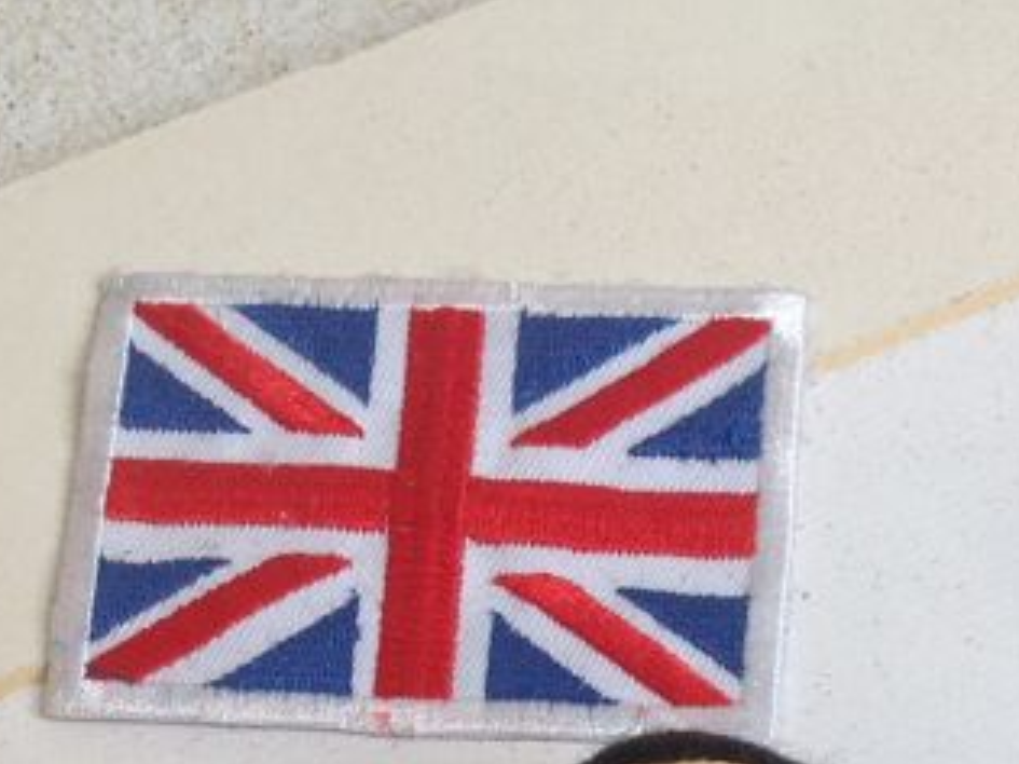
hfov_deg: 17.4
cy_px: 1203
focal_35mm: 111
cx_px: 948
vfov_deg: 12.6
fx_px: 3266
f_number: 2.4
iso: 64
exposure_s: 1/60
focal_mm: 4.28
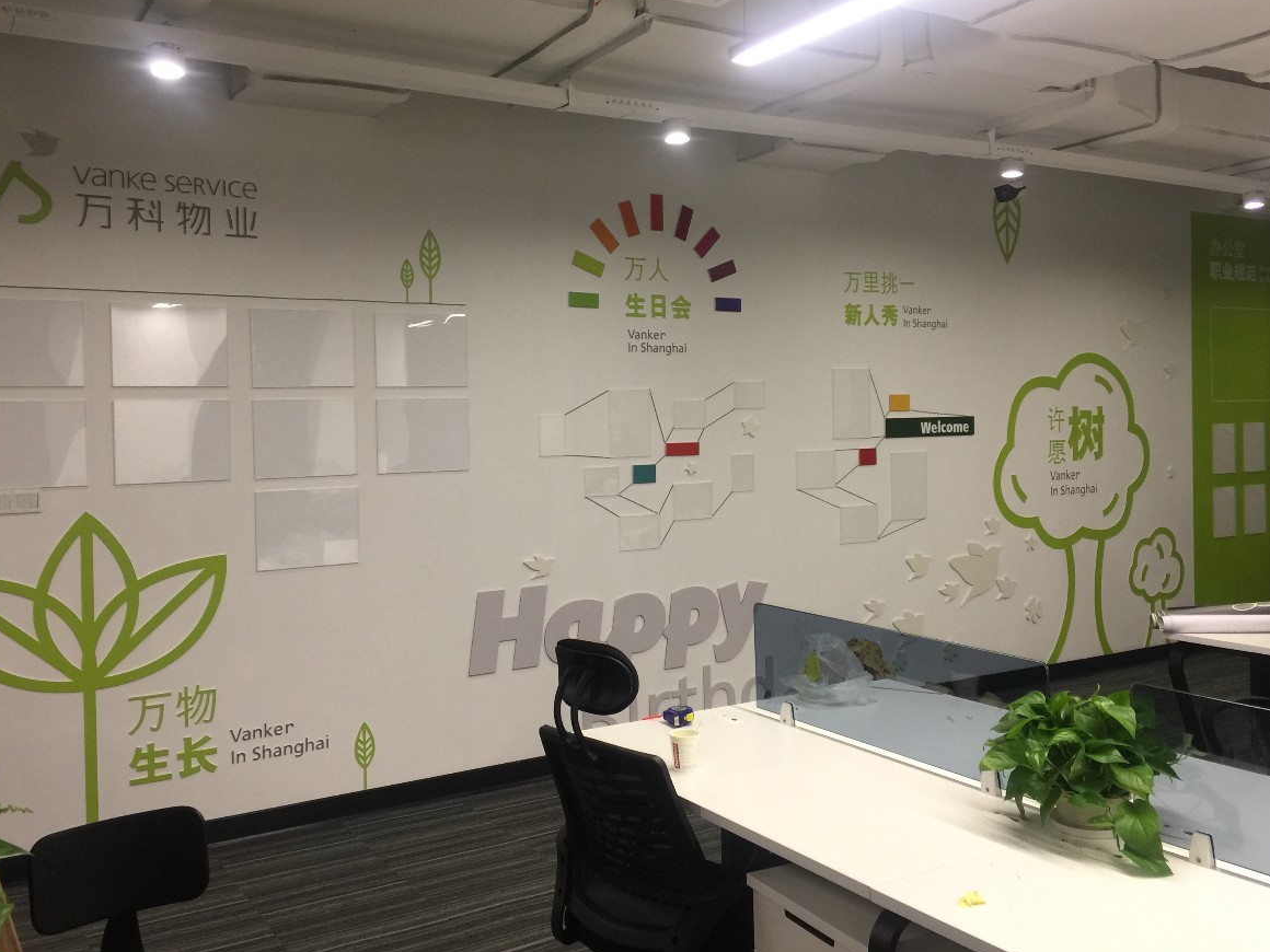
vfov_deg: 44.1
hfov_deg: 56.8
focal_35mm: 32
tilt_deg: -1.2
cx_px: 621
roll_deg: +1.2
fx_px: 1174
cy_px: 440
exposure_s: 1/17
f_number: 2.2
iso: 50
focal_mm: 4.15
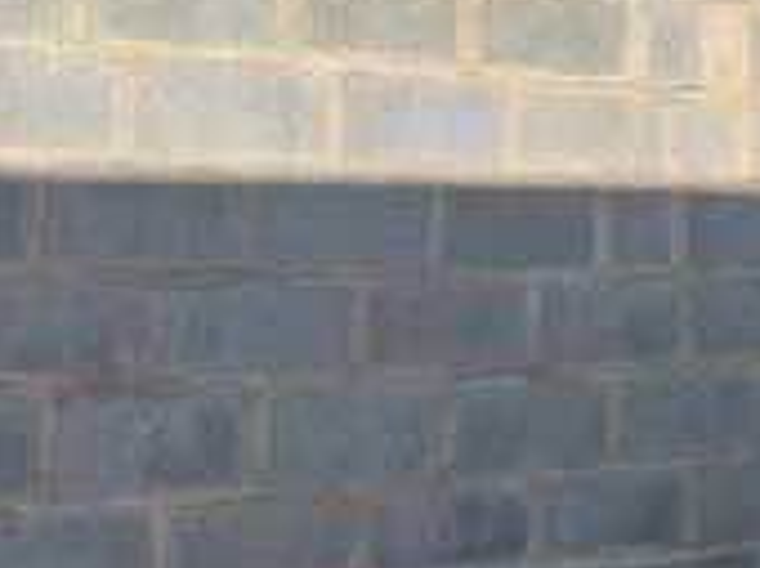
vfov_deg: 16.2
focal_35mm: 91
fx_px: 1995
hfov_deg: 21.0
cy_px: 248
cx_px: 711
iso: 50
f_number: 1.5
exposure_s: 1/2841
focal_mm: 5.7
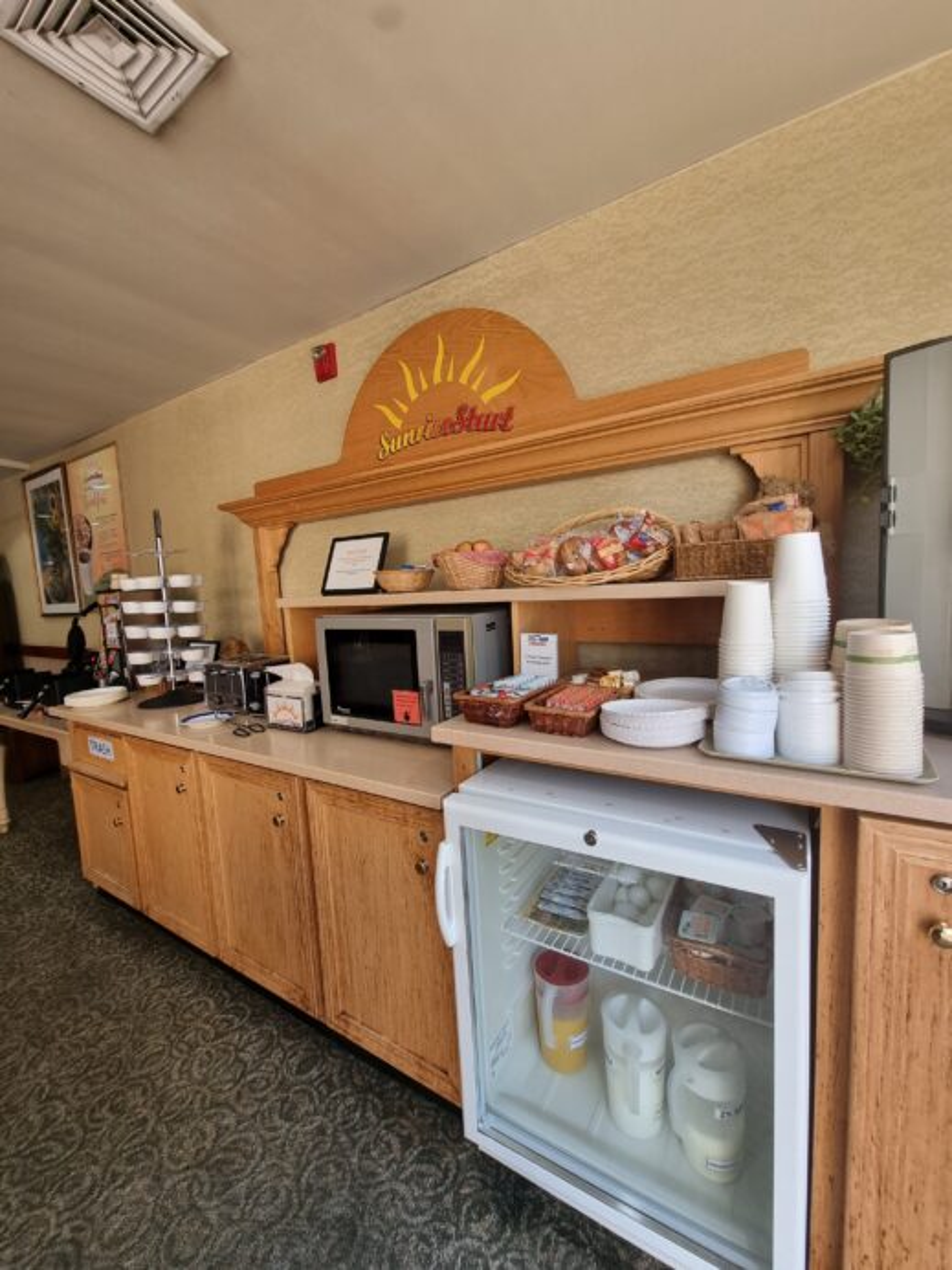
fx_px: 477
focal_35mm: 13
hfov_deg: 89.9
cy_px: 635
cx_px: 476
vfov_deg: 106.2
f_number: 2.2
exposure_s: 1/60
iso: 64
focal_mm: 2.2
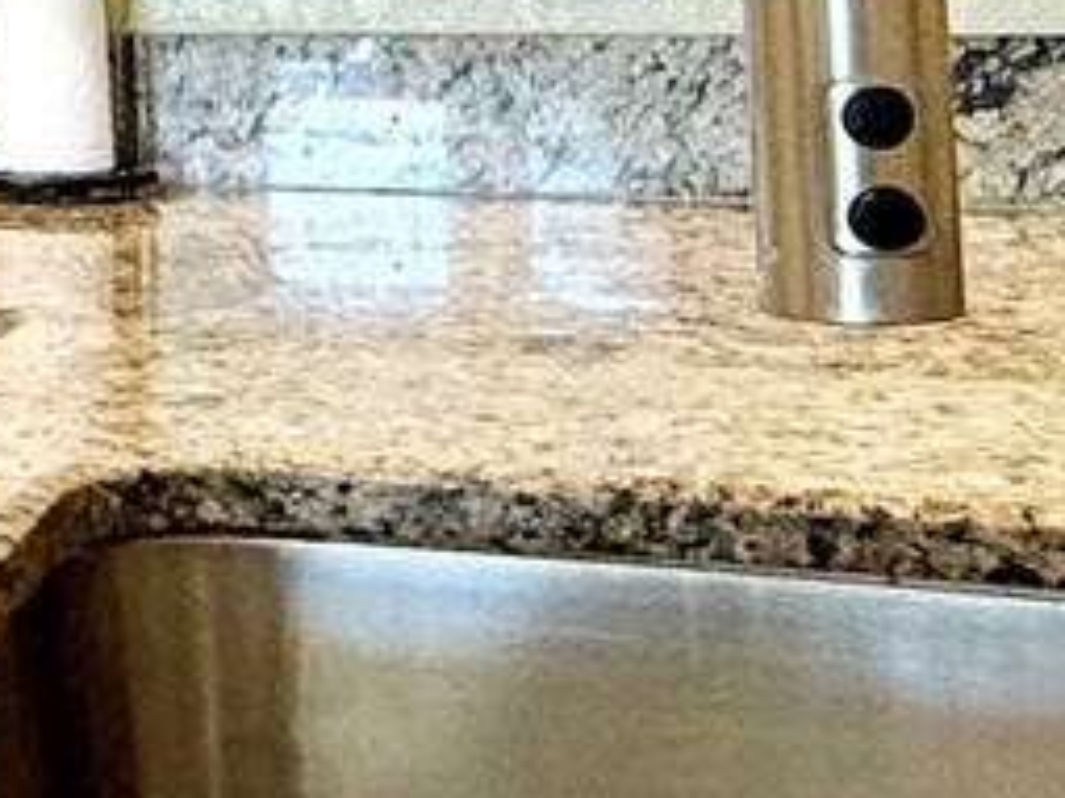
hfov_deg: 17.8
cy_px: -92
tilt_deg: +0.4
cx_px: -860
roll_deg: +1.4
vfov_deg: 16.3
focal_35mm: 88
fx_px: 2706
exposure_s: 1/120
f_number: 2.2
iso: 200
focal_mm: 2.22
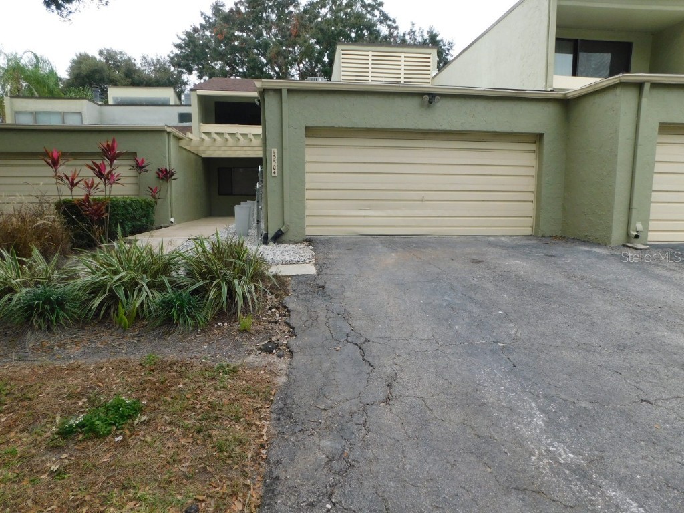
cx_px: 342
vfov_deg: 58.9
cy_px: 256
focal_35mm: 23
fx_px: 454
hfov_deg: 73.9
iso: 125
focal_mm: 4
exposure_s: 1/500
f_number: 3
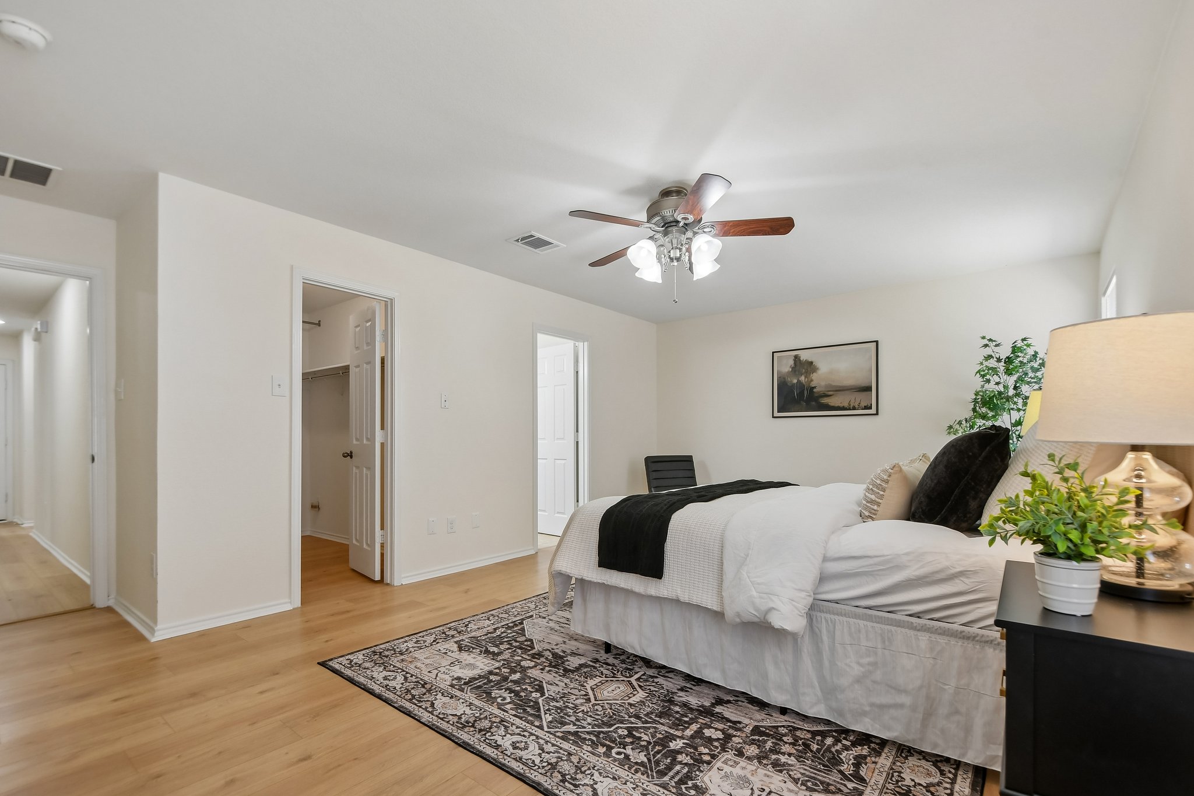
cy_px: 398
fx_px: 497
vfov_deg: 77.3
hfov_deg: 100.4
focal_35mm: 15
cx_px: 597
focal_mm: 10
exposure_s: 1/25
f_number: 8
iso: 400
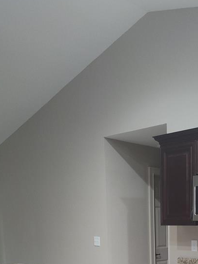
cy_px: 286
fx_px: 389
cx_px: 183
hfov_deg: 27.4
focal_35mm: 51
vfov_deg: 33.1
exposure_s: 1/60
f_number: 1.8
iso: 1300
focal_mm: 5.56
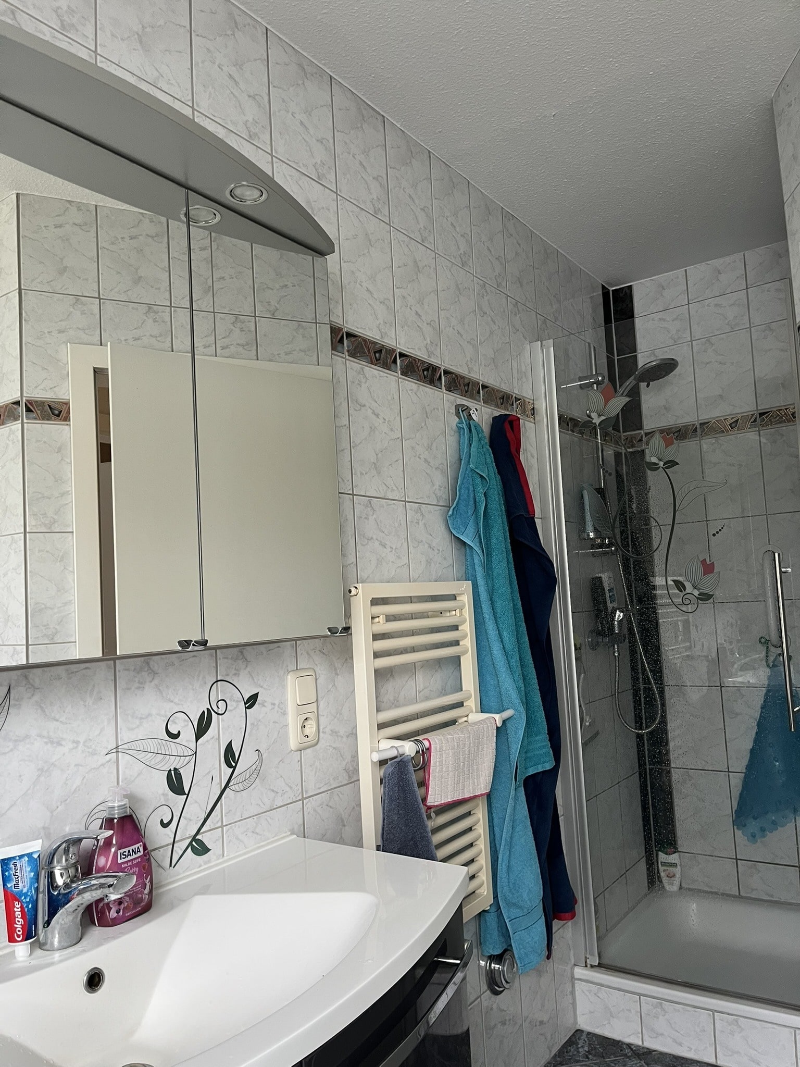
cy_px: 534
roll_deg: +2.0
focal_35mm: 26
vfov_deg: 67.3
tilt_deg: +3.0
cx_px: 400
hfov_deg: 53.1
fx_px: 801
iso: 125
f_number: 1.6
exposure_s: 1/67
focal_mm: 5.1
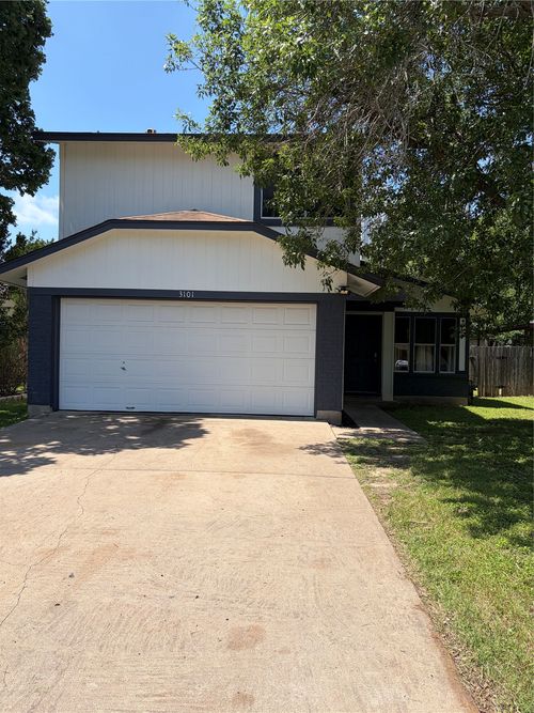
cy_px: 356
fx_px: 535
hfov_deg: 53.0
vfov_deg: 67.3
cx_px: 267
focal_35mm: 26
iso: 50
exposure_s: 1/3623
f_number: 1.6
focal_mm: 5.96
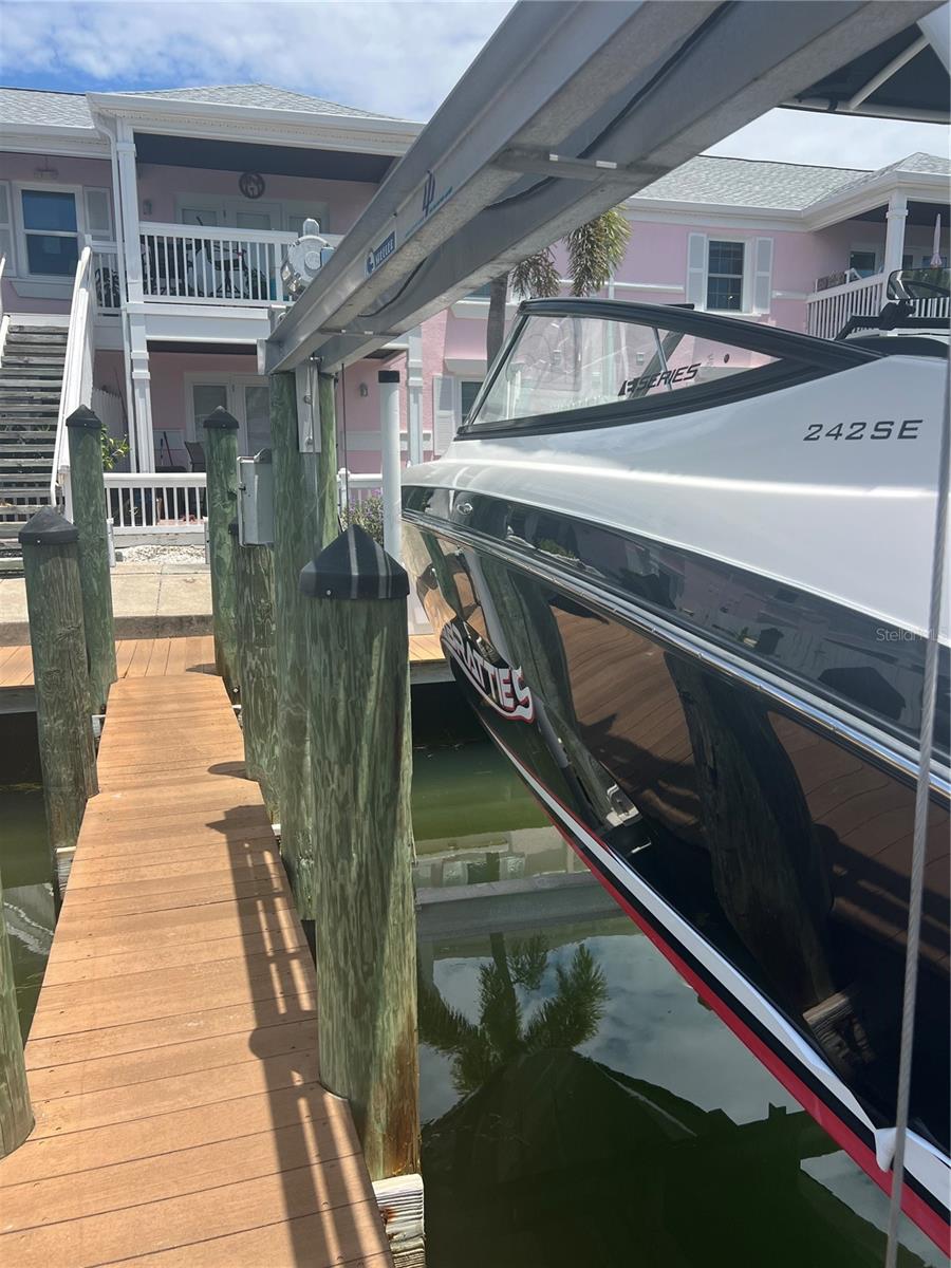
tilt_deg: -8.9
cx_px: 476
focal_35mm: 26
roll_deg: +0.4
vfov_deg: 67.3
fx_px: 952
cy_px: 634
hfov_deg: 53.1
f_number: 1.5
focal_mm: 5.7
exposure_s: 1/3460
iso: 50
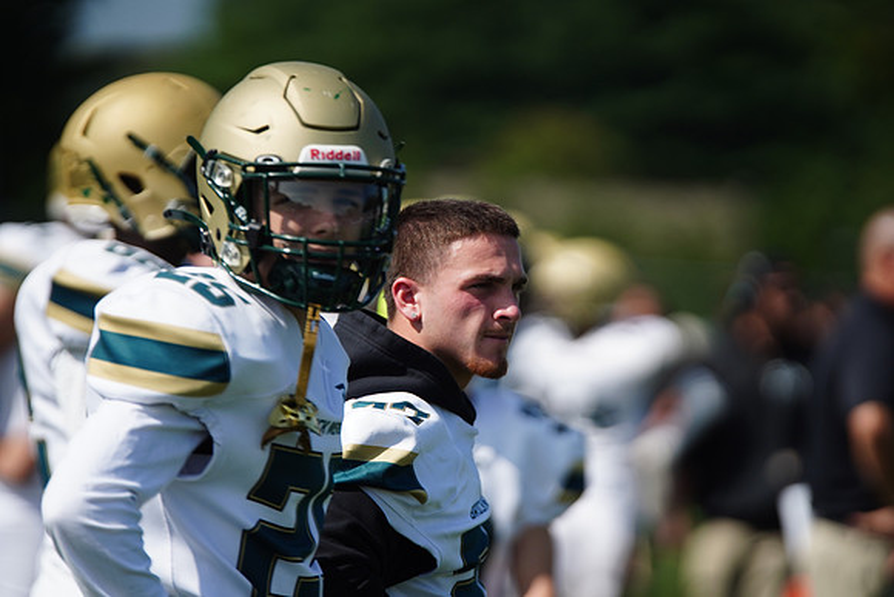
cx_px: 447
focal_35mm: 300
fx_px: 7451
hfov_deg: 6.9
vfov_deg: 4.6
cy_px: 298
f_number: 2.8
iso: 500
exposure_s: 1/8000
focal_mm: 300
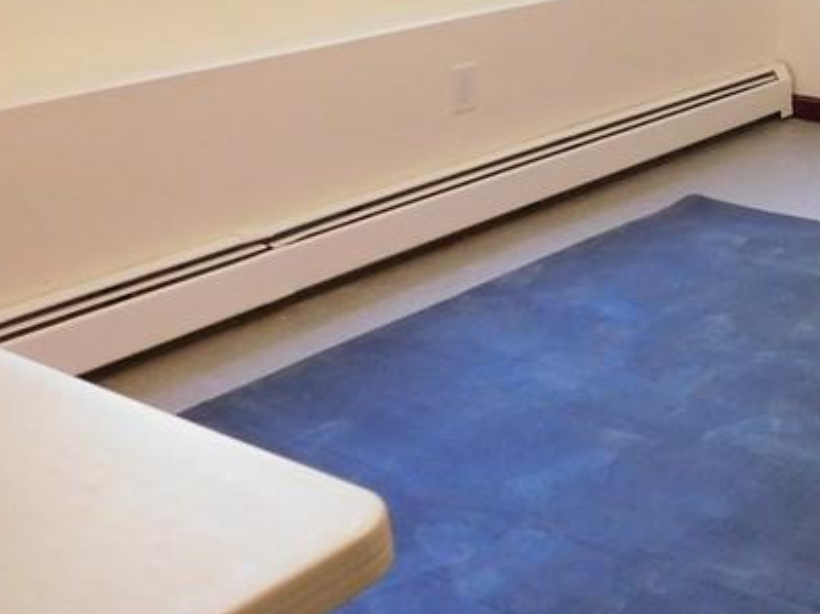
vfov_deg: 24.0
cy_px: 37
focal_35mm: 59
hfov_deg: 29.1
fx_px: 1397
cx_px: 933
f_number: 3
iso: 400
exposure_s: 1/10
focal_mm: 4
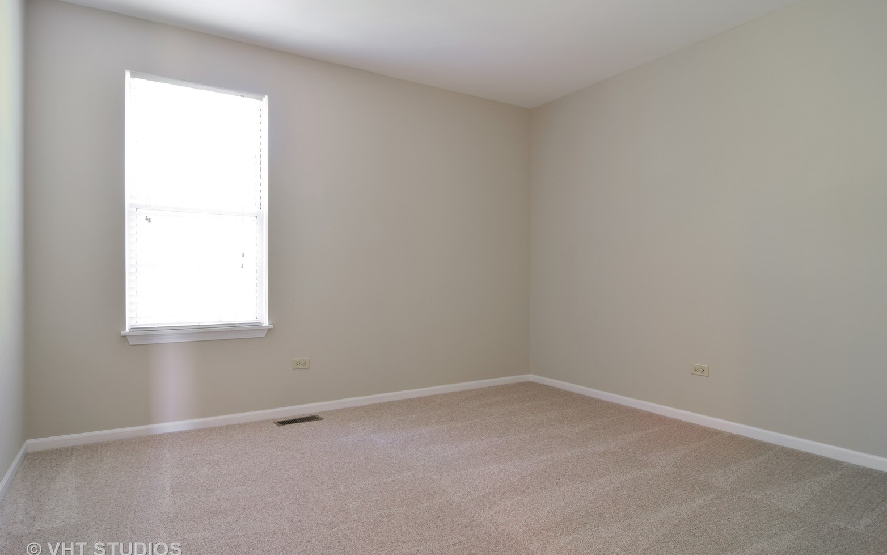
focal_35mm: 19
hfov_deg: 88.0
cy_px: 275
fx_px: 459
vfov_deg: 62.2
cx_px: 437
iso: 100
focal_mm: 12
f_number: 8
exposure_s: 2
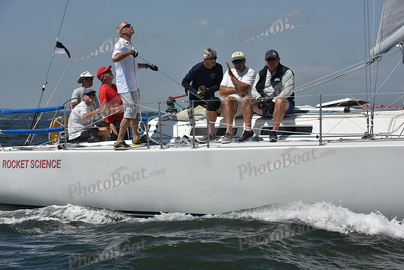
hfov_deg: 17.1
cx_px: 202
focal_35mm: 120
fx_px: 1347
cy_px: 135
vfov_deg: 11.4
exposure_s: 1/1250
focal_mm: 120
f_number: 11
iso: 250
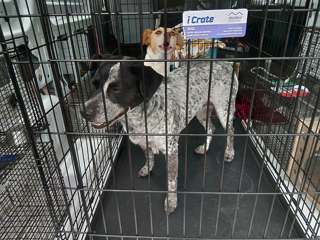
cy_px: 120
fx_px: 240
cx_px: 160
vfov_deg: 53.1
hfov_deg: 67.3
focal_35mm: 26
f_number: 1.8
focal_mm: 3.86
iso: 20
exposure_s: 1/100
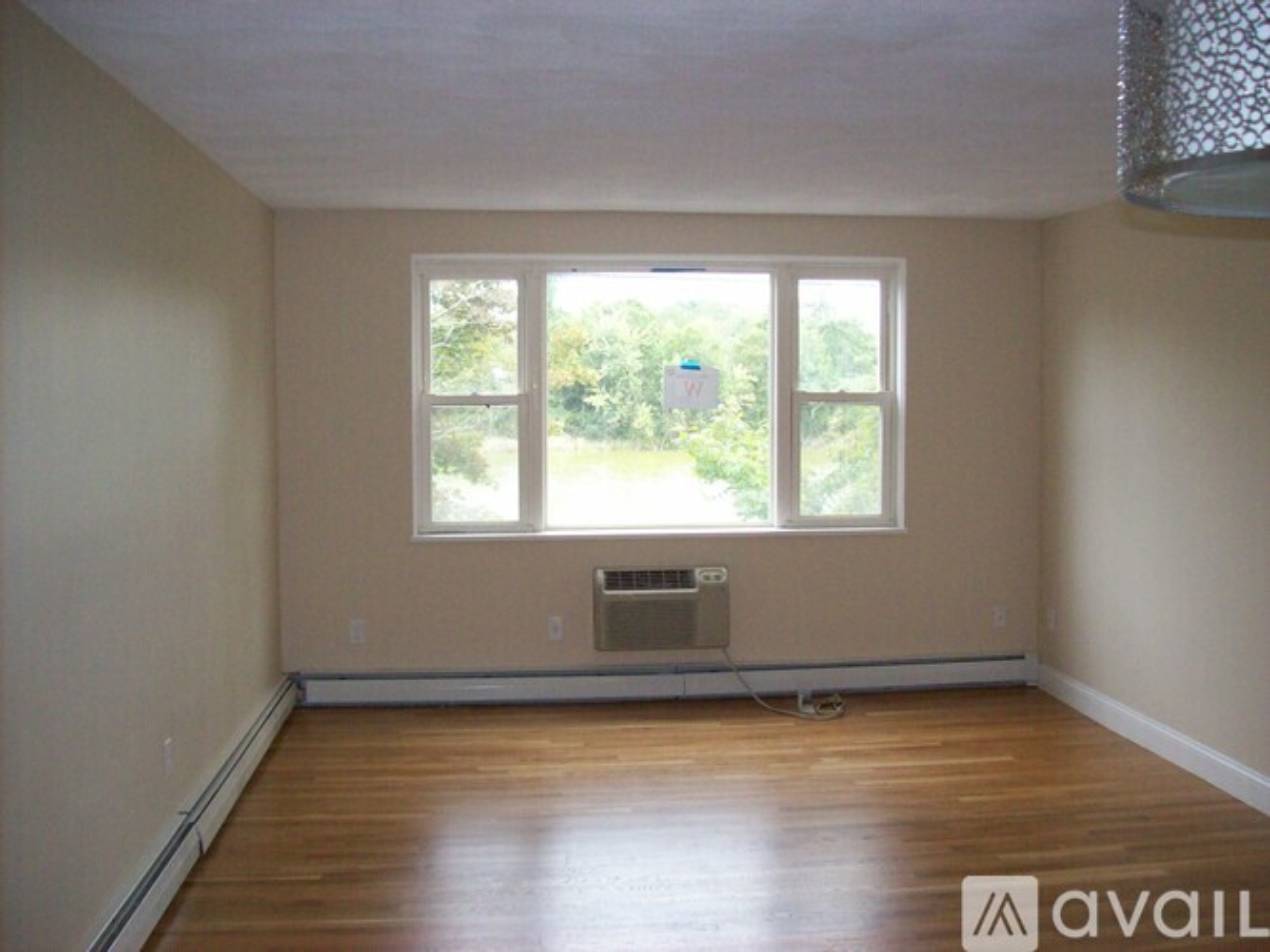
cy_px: 476
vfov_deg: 39.6
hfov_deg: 51.4
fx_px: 1321
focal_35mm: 36
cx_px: 635
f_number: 2.7
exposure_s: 1/118
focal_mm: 6
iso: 200
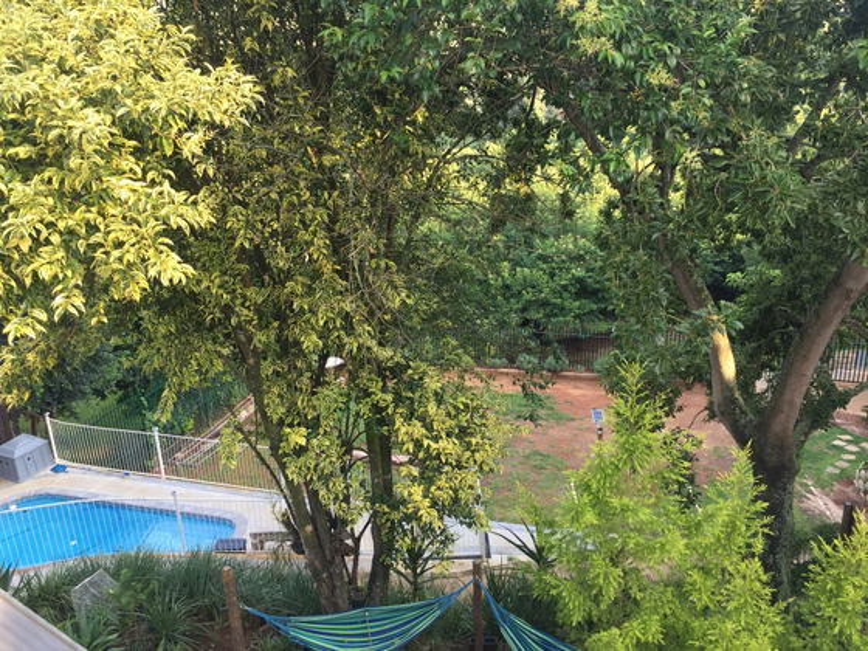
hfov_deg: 61.7
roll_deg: +0.6
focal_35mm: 29
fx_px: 727
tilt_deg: -18.3
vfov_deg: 48.2
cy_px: 326
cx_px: 434
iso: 32
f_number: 2.2
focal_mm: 4.15
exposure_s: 1/100
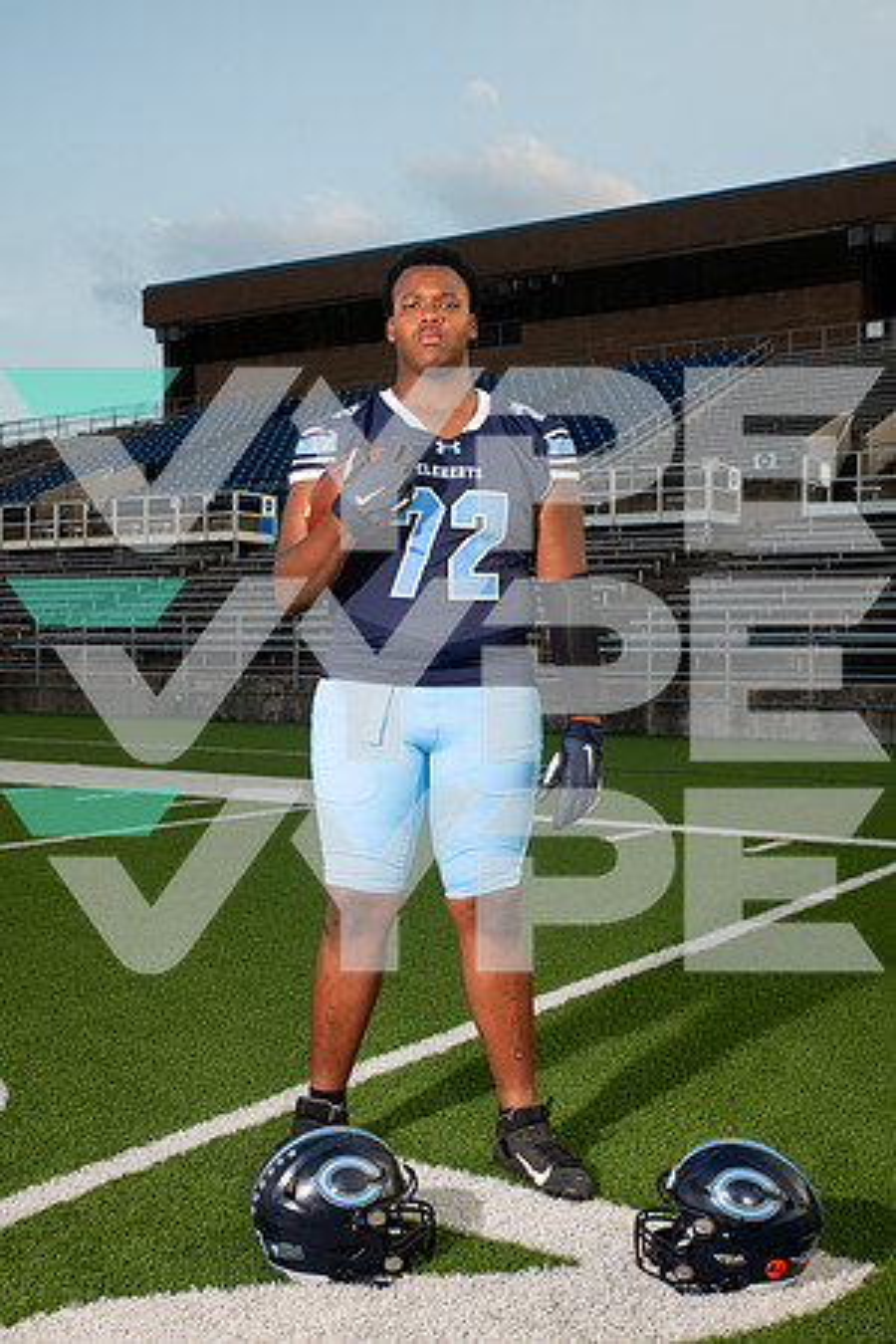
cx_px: 448
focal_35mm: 42
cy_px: 672
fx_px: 1568
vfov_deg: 46.4
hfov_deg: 31.9
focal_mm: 42
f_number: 7.1
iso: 160
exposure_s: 1/320
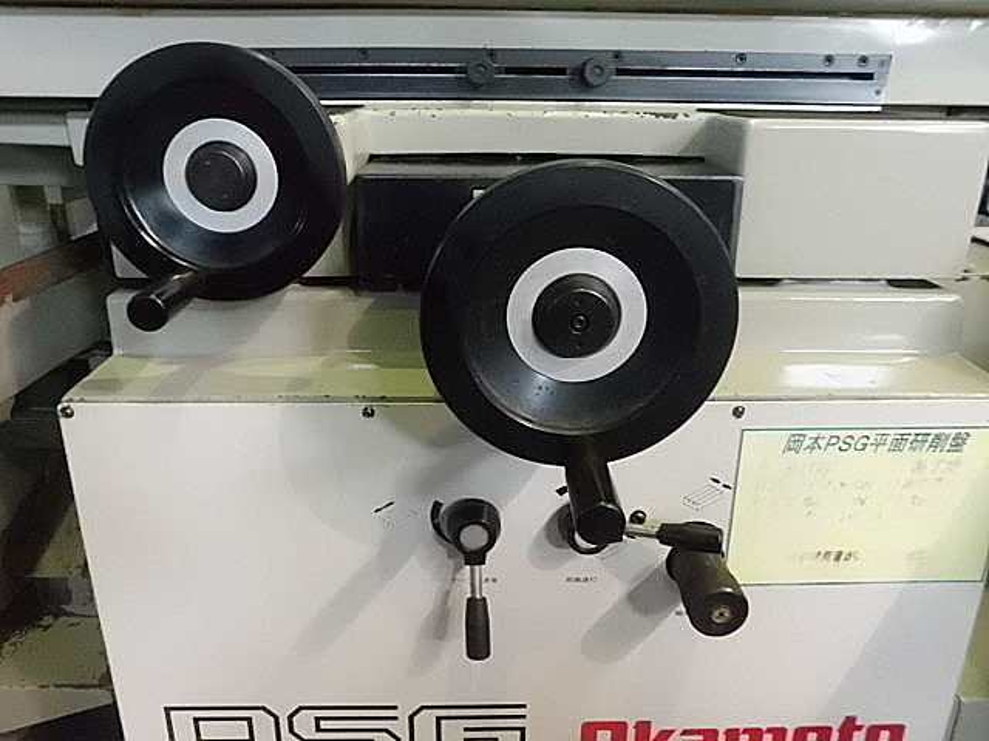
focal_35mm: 26
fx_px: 743
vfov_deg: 53.1
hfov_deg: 67.3
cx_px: 494
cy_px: 370
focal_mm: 4.6
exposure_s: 1/60
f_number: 3.2
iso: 800
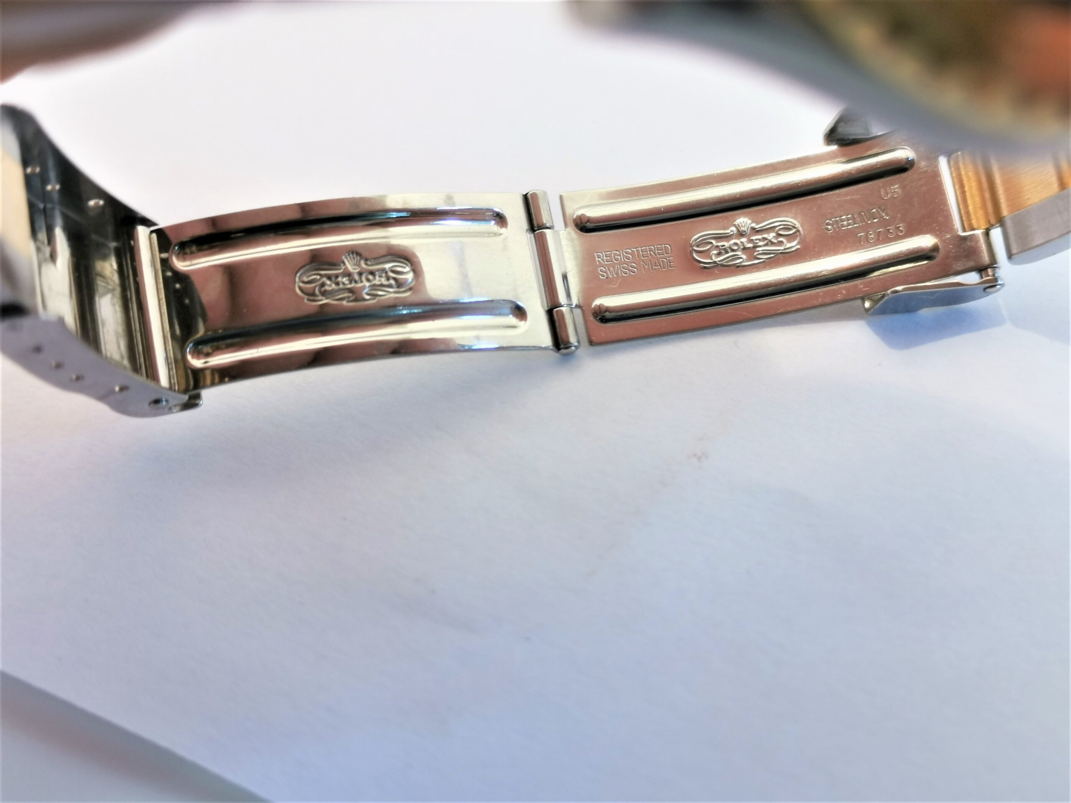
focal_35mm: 52
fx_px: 1609
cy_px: 402
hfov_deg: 36.8
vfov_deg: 28.0
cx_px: 536
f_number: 1.8
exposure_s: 1/111
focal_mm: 5.58
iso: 50
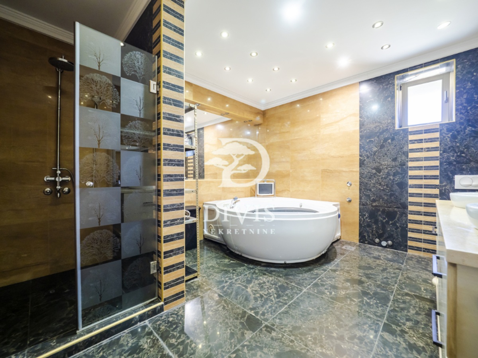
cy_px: 179
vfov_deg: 85.7
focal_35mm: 14
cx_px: 239
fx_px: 193
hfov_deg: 102.1
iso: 400
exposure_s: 1/4
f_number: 4
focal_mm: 7
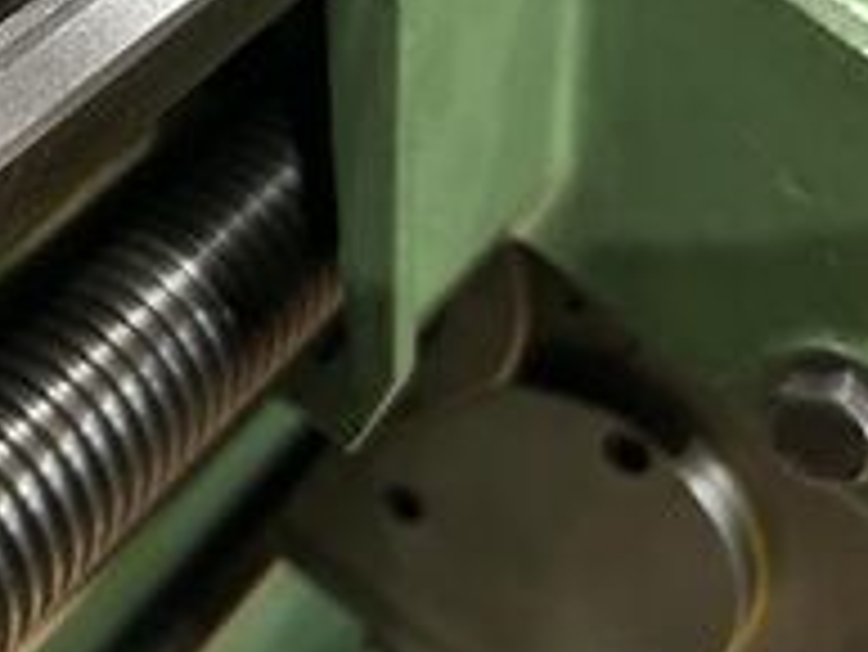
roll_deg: -15.8
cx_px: -238
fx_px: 2158
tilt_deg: -40.9
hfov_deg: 20.8
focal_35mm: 86
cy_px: 49
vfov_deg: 16.9
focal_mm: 5.7
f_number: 1.5
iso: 250
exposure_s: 1/60
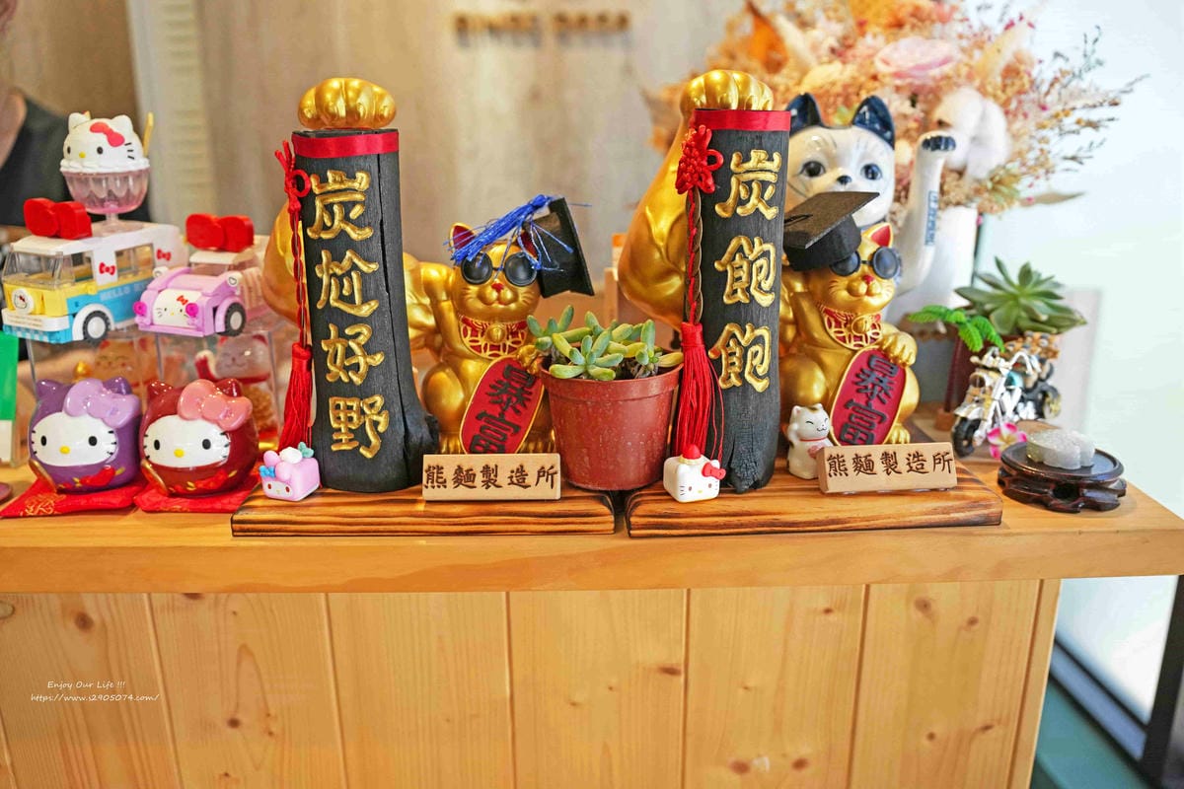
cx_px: 592
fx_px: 921
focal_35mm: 28
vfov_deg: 46.4
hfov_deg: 65.5
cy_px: 394
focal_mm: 28
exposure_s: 1/1250
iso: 1600
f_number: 3.2
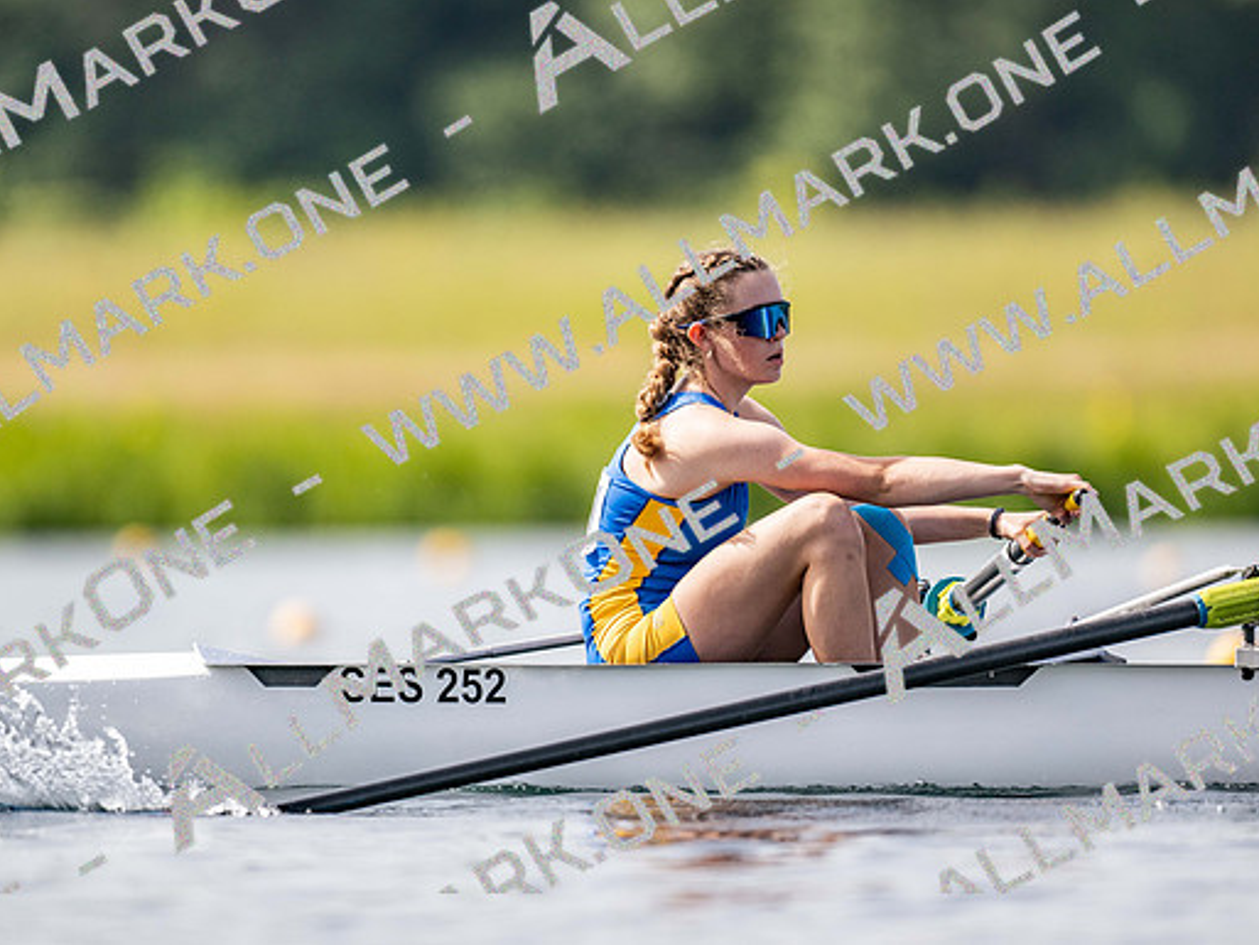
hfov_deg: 3.0
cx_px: 665
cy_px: 472
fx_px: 23719
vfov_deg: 2.3
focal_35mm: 652
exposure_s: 1/2500
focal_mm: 600
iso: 200
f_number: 4
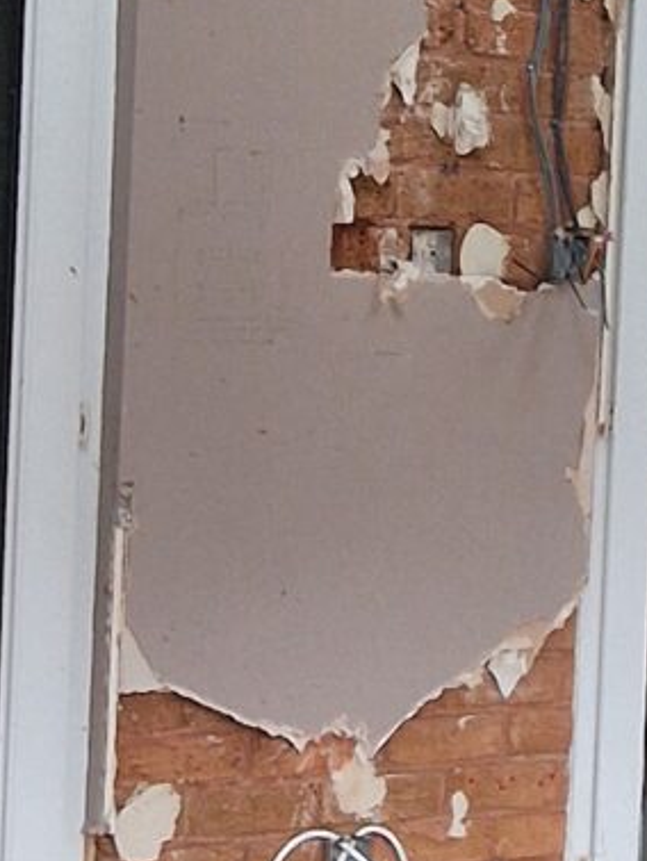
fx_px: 2191
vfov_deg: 22.2
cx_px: 462
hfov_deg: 16.7
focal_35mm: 88
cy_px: 339
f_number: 2.2
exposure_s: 1/50
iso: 125
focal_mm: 2.2
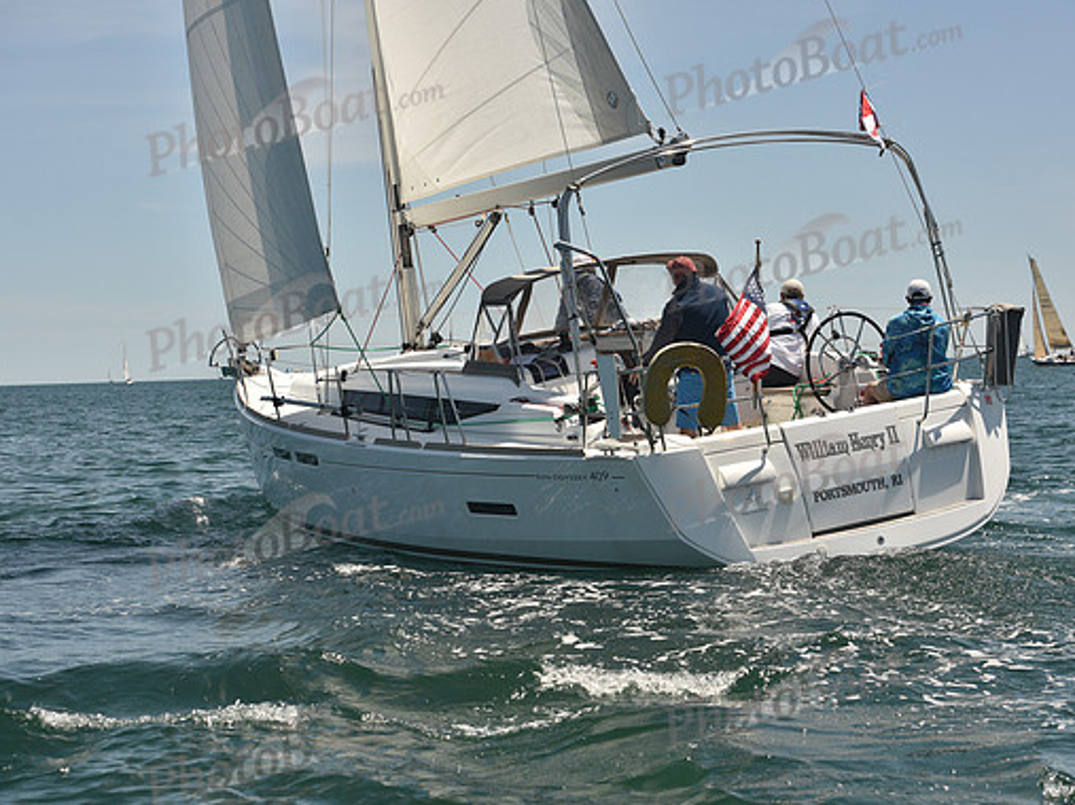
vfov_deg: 19.1
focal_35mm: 77
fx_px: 2391
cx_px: 556
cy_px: 397
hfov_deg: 25.3
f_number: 5.6
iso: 250
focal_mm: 70
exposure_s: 1/800
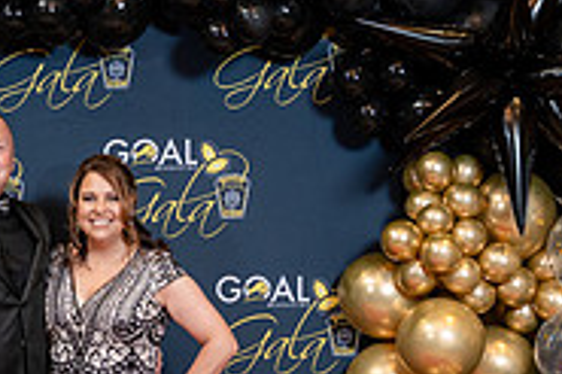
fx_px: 1419
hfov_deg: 21.8
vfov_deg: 14.9
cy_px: 284
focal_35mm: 91
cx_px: 30
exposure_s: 1/200
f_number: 2.8
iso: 1000
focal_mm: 28
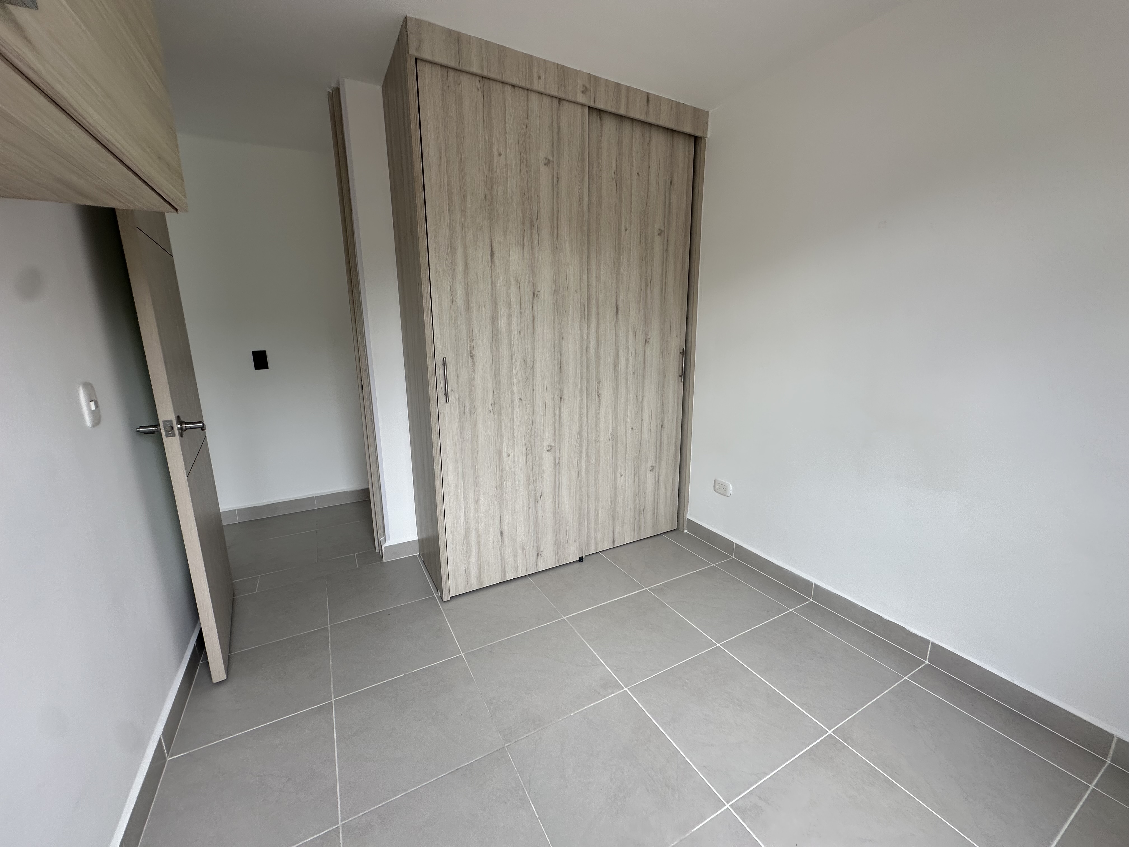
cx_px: 564
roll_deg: -0.3
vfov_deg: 85.7
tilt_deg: -8.6
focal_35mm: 14
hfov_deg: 102.1
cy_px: 424
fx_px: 457
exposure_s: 1/120
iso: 40
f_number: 2.2
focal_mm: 2.22
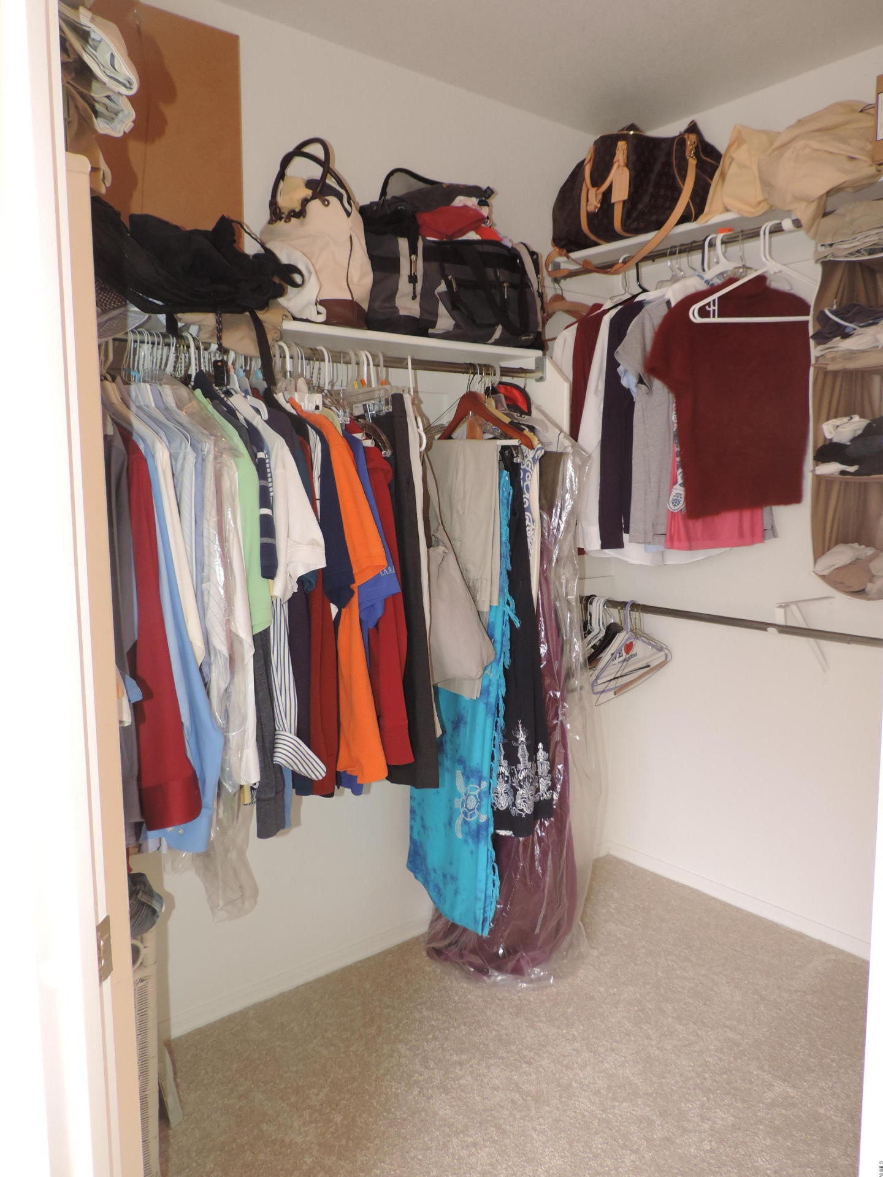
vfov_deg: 69.4
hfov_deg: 54.9
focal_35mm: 25
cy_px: 586
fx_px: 850
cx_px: 450
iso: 200
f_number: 3
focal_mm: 4.3
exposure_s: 1/40
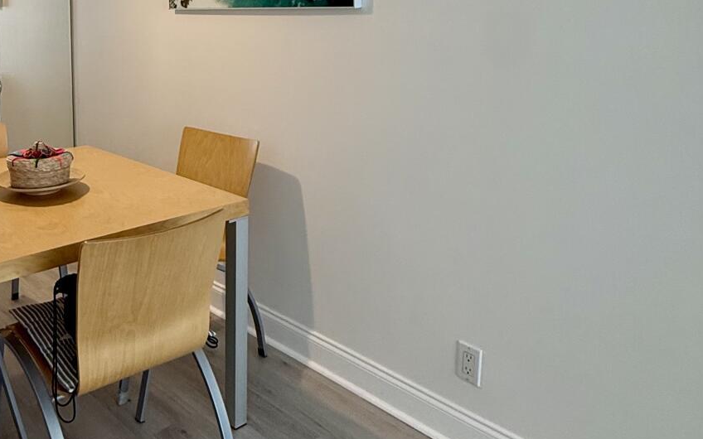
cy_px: 72
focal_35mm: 35
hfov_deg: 52.4
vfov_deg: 34.8
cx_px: 160
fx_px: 671
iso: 160
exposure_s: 1/120
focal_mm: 2.22
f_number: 2.2
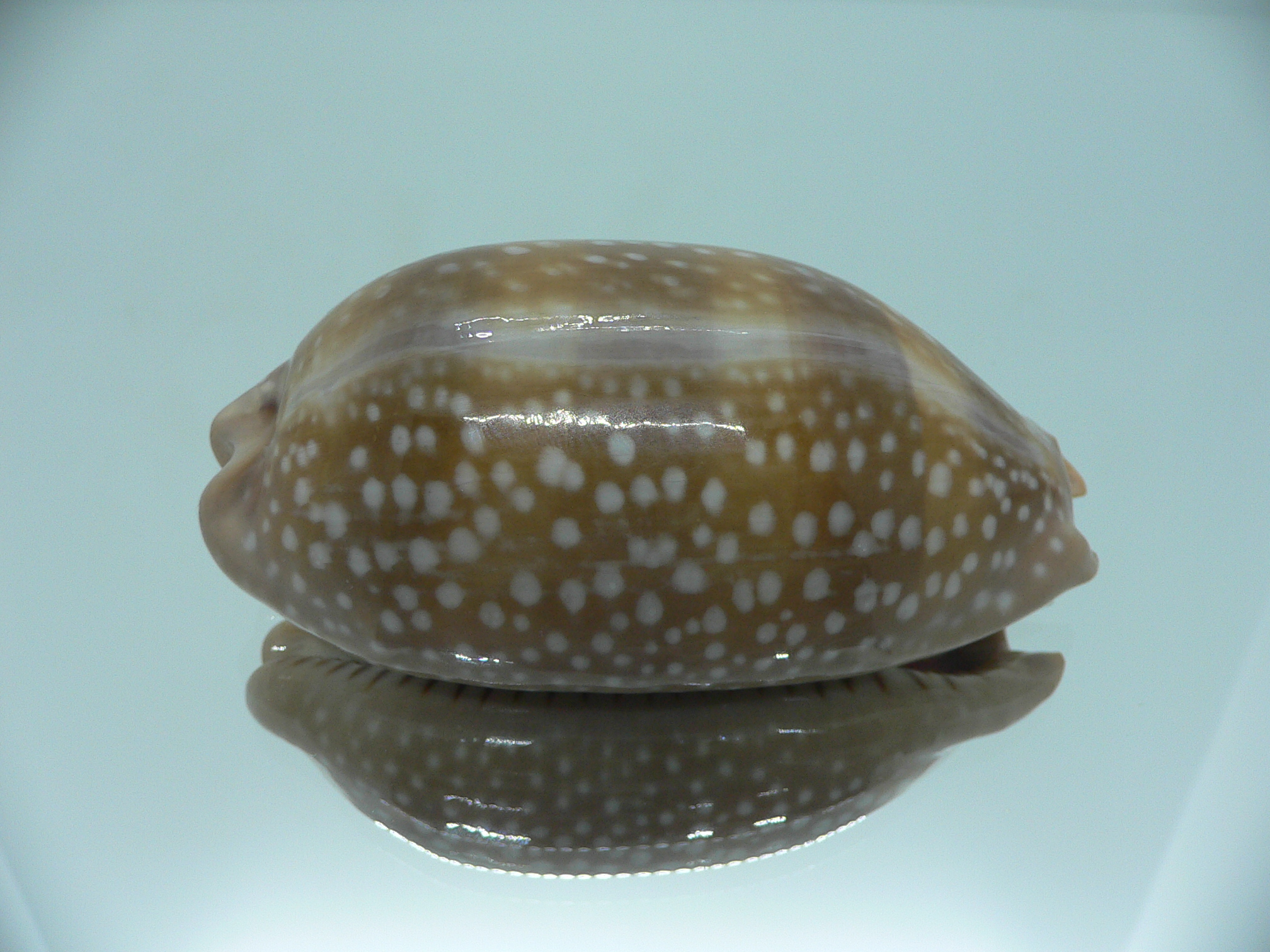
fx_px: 1284
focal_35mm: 35
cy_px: 476
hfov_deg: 52.6
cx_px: 635
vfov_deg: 40.7
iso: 100
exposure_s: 1/60
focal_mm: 4.6
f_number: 2.8
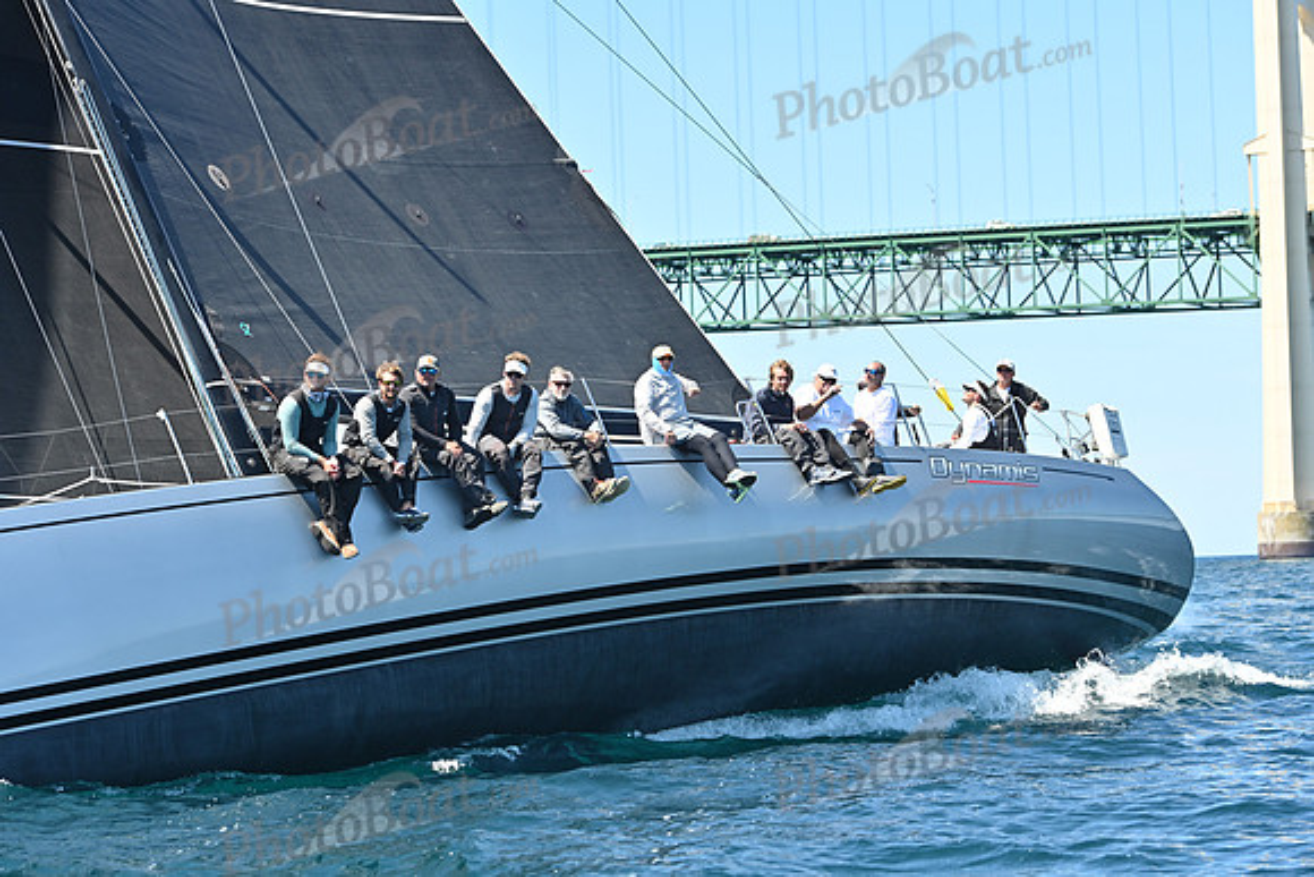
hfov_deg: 21.5
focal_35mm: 95
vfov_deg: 14.4
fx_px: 3468
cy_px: 438
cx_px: 657
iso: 320
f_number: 5.6
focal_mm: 95
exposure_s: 1/1000
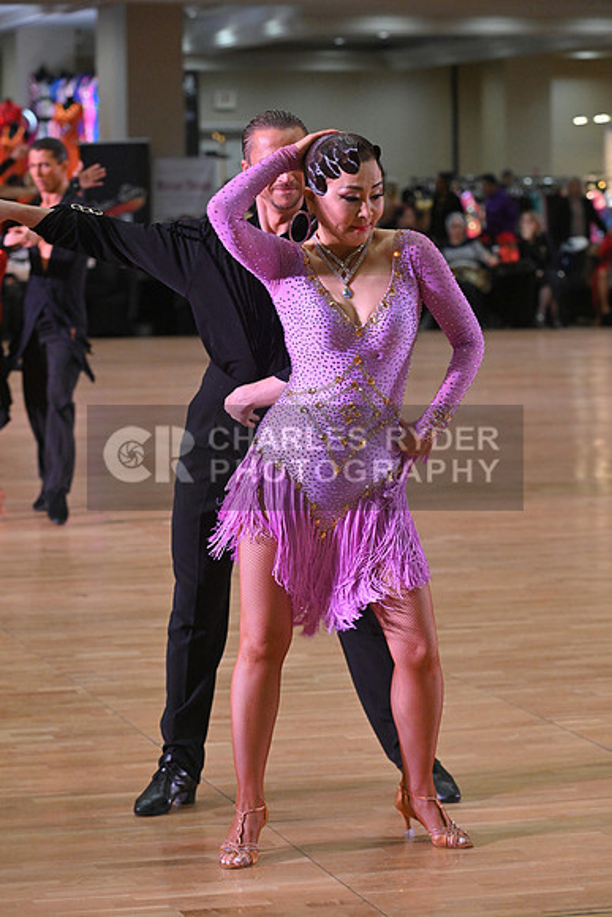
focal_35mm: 120
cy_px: 458
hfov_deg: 11.4
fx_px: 3058
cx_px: 306
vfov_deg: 17.1
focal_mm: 120
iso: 4000
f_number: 6.3
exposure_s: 1/400
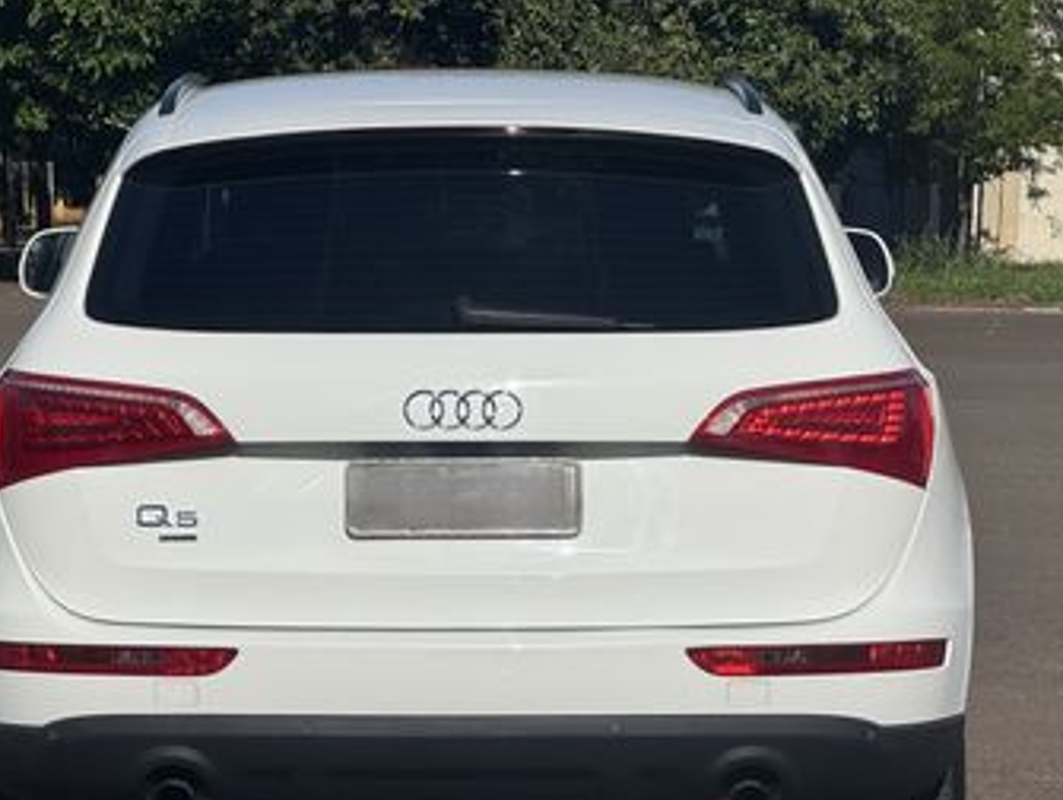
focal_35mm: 108
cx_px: 460
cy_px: 444
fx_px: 3320
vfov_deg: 13.7
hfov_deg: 18.2
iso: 25
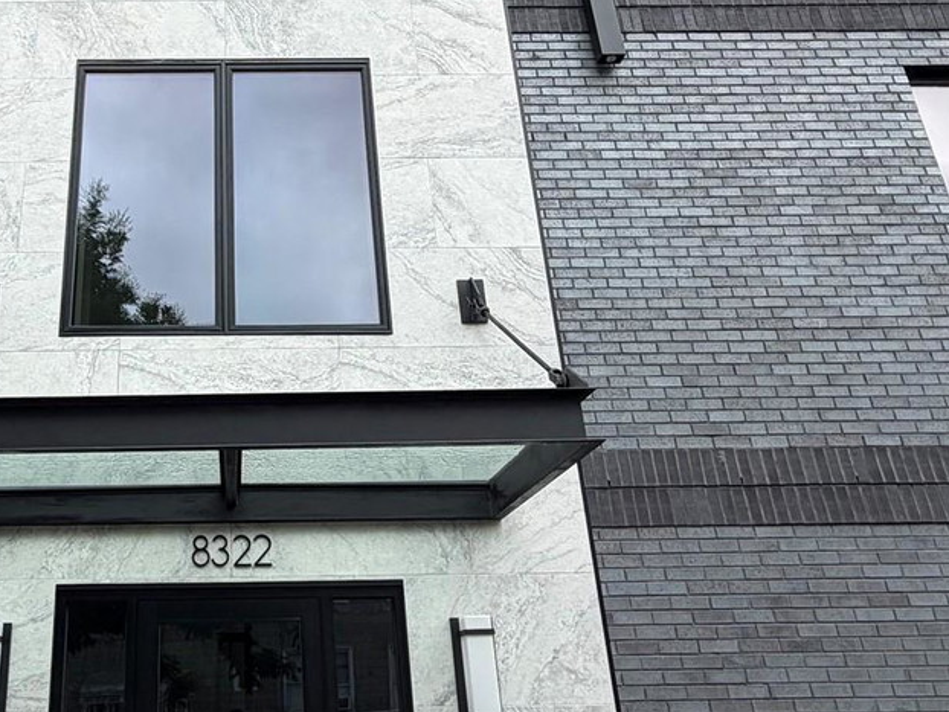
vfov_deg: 39.5
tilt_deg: +24.5
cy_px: 279
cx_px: 235
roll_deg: +1.4
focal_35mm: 36
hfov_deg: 49.3
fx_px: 987
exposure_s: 1/664
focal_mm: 2.22
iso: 40
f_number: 2.2
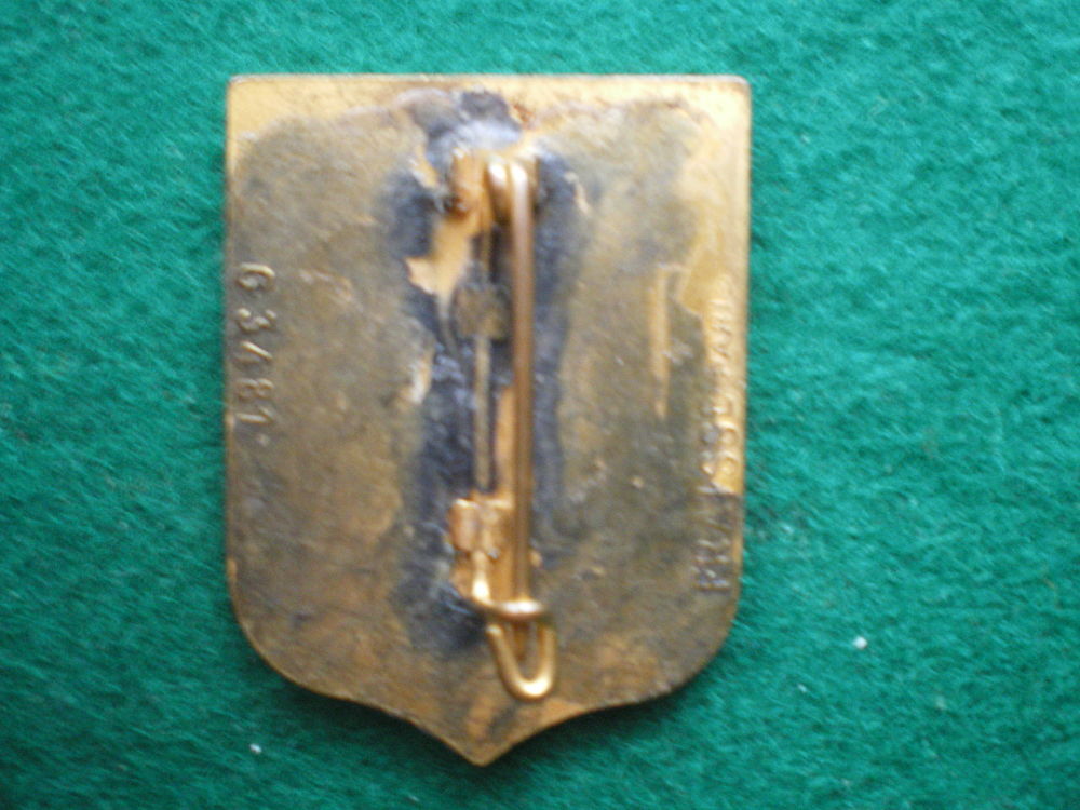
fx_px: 1186
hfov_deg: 49.0
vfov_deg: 37.7
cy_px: 405
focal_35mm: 38
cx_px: 540
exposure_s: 1/6
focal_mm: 6.3
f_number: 3.1
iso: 400
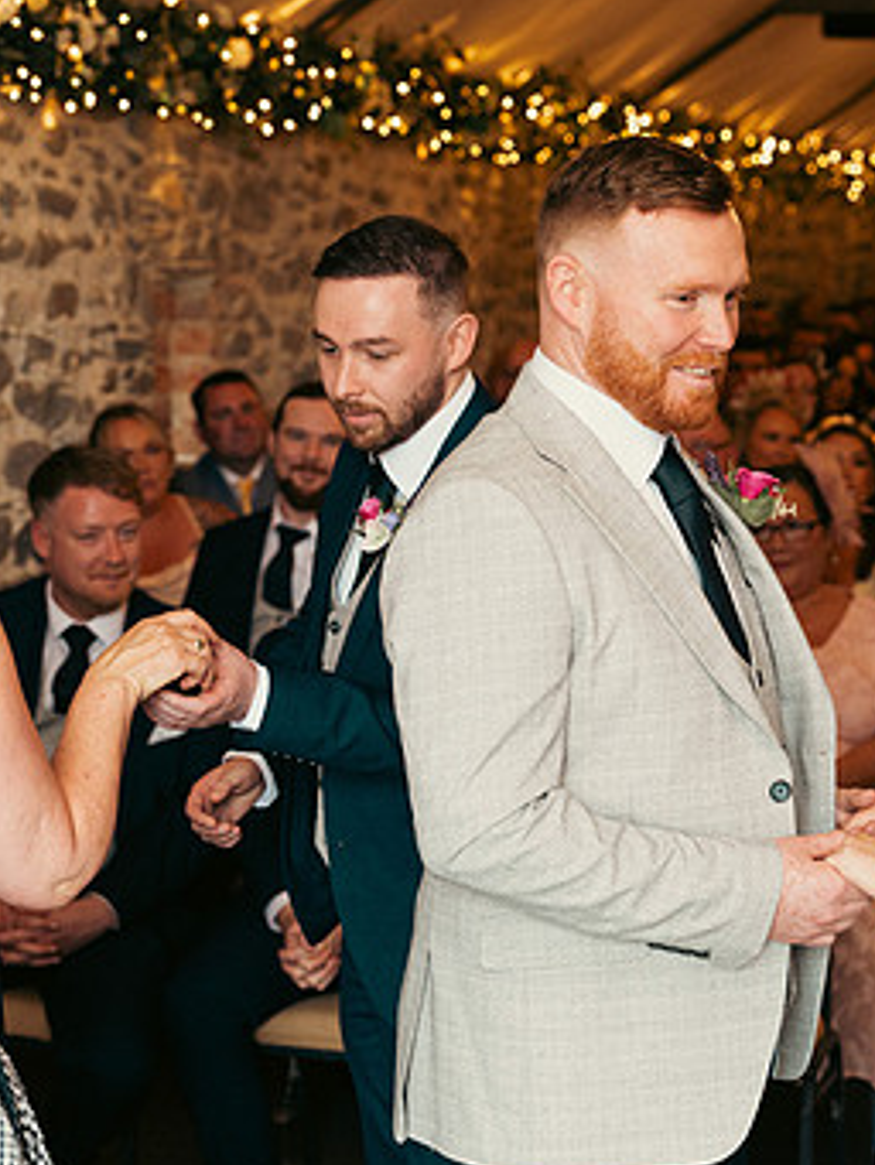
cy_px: 644
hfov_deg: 17.4
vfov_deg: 23.0
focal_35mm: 85
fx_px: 2863
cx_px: 550
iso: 800
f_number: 3.5
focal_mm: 52
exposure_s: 1/160
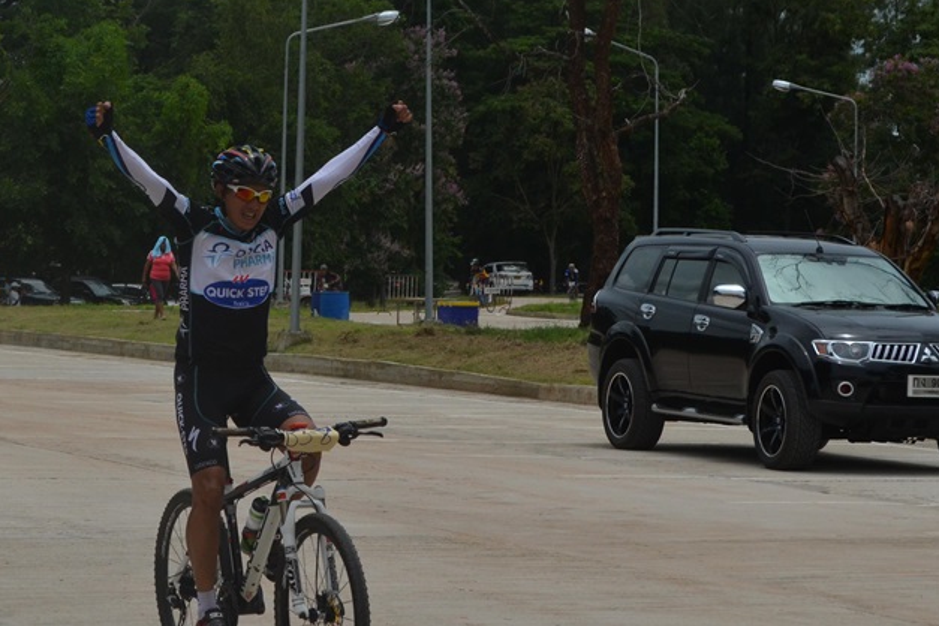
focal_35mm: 135
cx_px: 347
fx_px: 3516
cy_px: 278
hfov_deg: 15.2
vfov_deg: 10.2
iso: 400
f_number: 7.1
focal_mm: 55
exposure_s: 1/2000
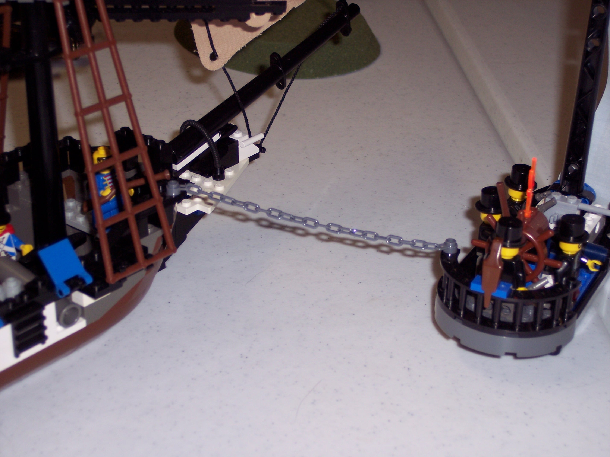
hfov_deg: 25.0
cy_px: 228
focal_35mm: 78
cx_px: 305
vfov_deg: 18.9
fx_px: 1375
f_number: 4
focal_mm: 16
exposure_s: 1/90
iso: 100
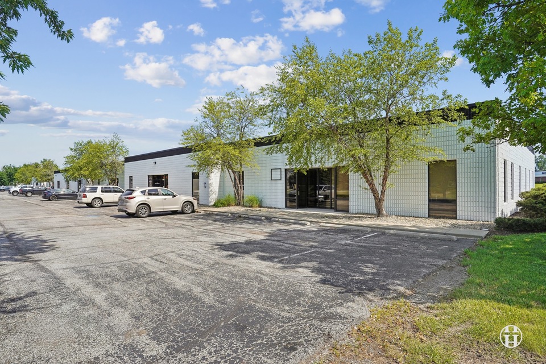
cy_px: 182
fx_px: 288
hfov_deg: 86.9
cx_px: 273
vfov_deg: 64.6
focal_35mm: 19
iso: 320
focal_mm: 19
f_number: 8
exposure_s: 1/1250
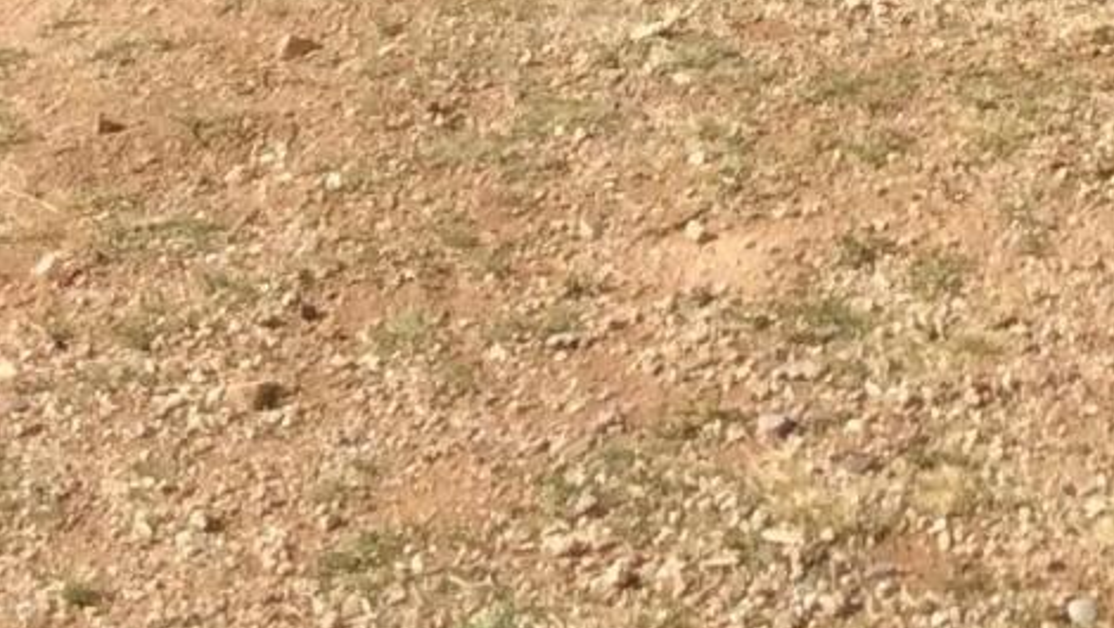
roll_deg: -1.6
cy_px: -908
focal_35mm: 148
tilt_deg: -6.4
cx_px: 1502
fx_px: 4374
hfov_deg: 13.9
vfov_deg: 7.6
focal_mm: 3.3
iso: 32
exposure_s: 1/1845
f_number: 2.4
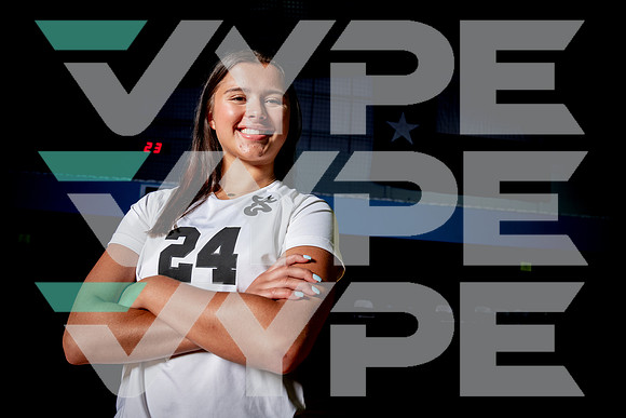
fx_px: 450
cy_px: 209
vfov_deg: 49.8
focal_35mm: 26
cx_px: 313
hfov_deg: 69.6
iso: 250
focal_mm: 24
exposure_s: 1/200
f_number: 4.5
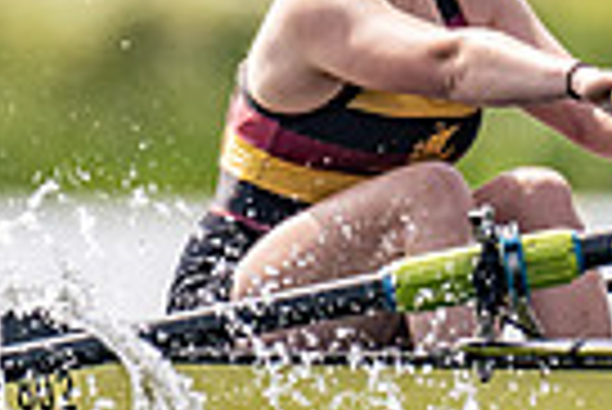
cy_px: 90
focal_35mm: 3832
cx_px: 796
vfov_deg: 0.4
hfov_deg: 0.5
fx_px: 65213
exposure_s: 1/2500
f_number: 4
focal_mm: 600
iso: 160
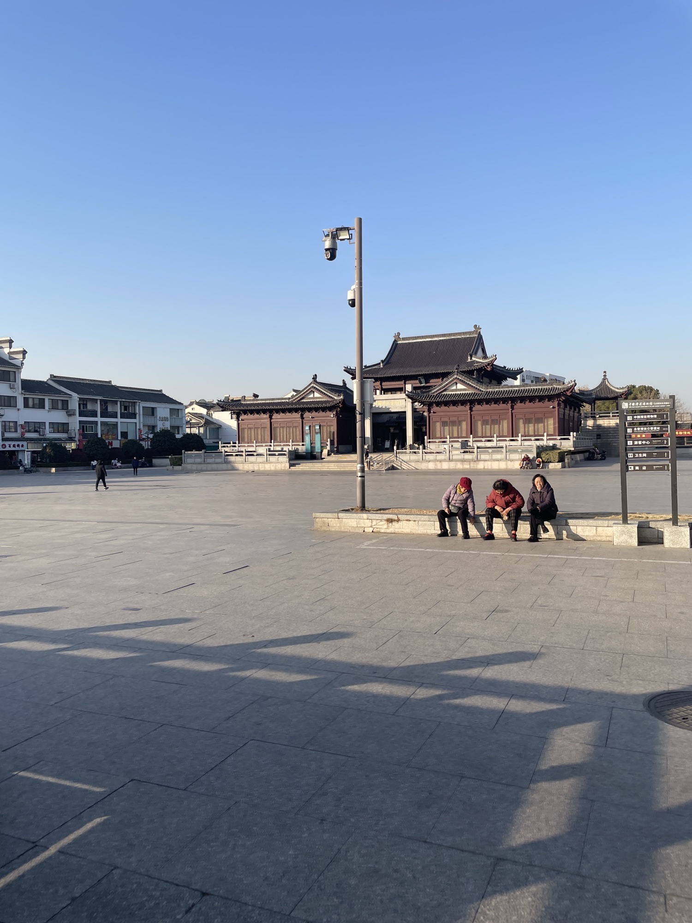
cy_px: 462
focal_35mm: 26
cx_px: 346
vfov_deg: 67.3
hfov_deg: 53.1
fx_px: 693
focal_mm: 4.2
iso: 32
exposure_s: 1/2257
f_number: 1.6
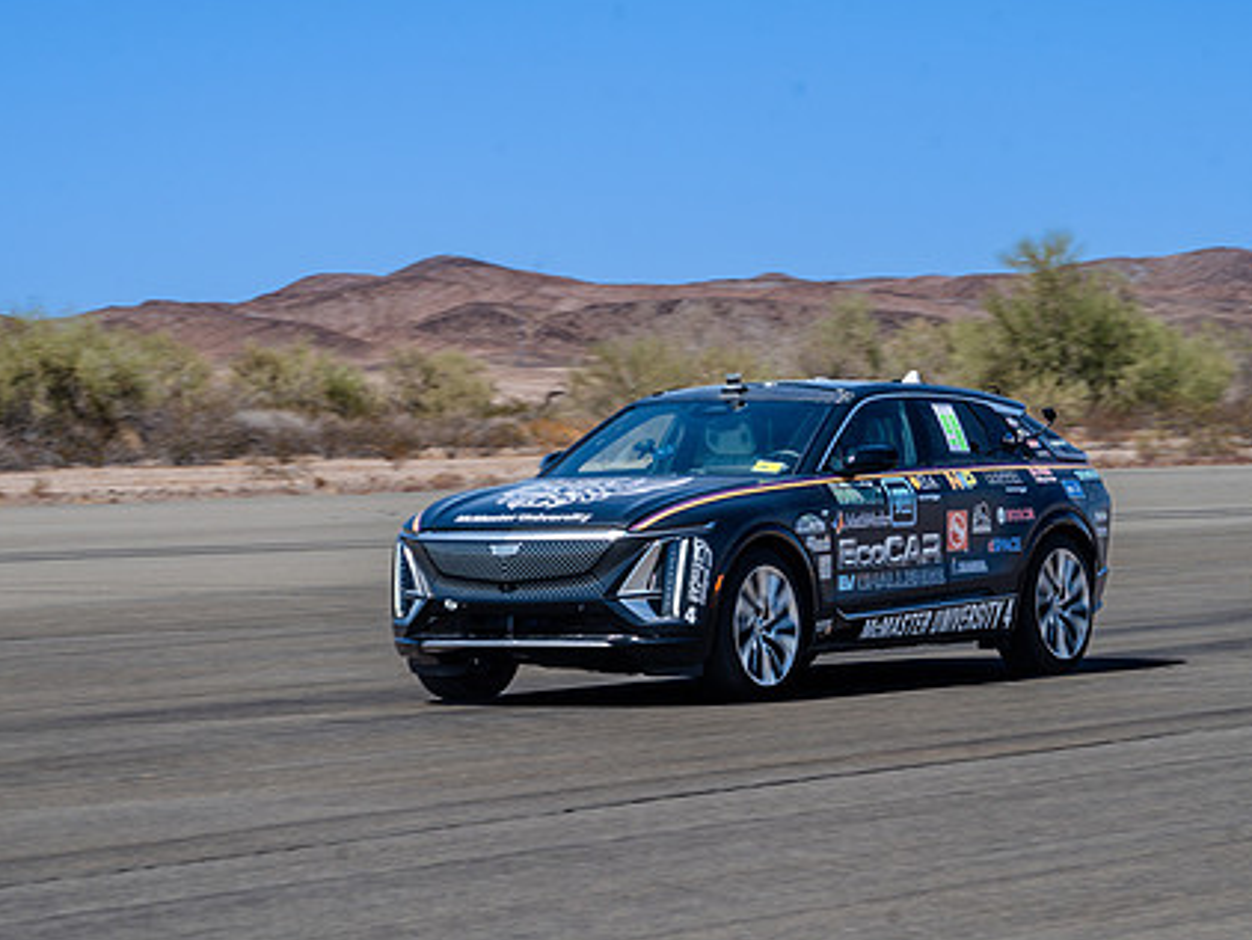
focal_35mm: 148
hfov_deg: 13.3
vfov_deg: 10.0
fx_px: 5356
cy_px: 399
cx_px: 614
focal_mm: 112
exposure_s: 1/320
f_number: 10
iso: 160
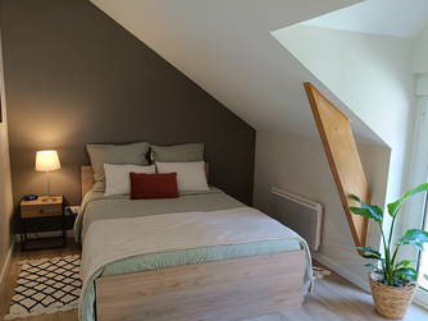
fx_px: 346
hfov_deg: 63.4
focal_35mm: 28
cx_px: 201
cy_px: 171
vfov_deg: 49.8
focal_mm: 4.94
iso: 619
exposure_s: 1/100
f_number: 1.5
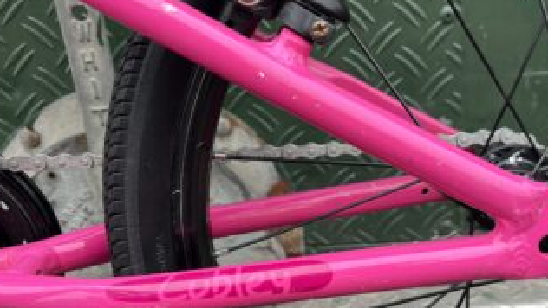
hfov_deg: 47.0
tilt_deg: -17.9
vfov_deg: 27.7
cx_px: 336
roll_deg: +5.0
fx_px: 625
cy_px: 161
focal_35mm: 43
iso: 40
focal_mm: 5.1
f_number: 1.6
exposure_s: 1/239
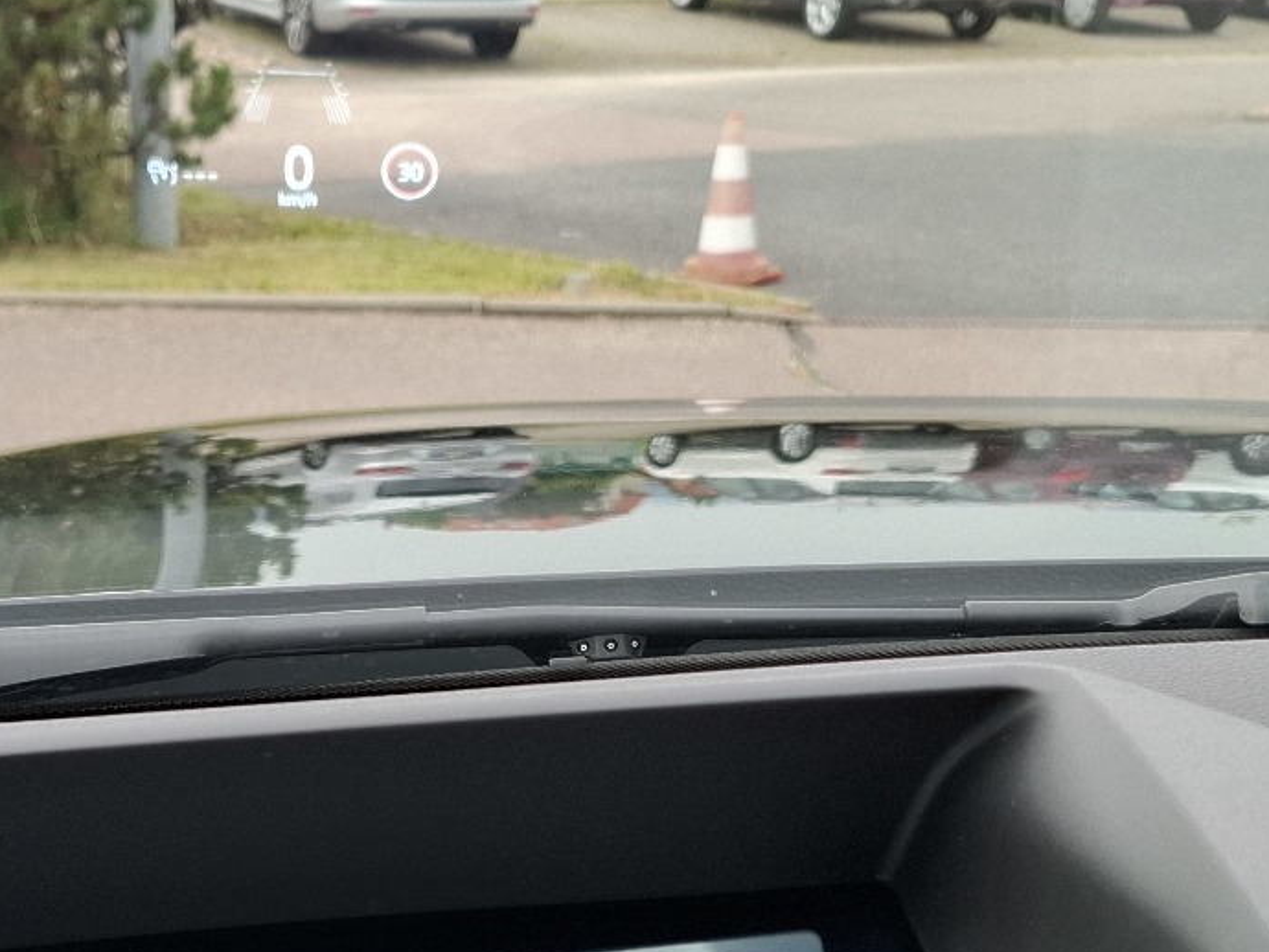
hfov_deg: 31.7
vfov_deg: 23.5
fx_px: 2200
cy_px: 939
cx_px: 342
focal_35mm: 60
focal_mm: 5.54
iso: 50
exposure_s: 1/461
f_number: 1.8
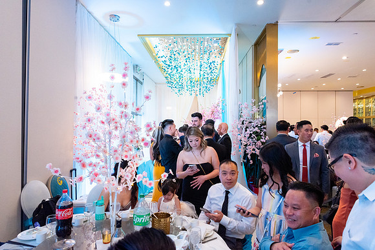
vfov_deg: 53.2
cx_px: 188
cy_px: 125
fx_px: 250
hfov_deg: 73.7
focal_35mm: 24
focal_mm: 24
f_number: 5.6
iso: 2500
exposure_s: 1/250
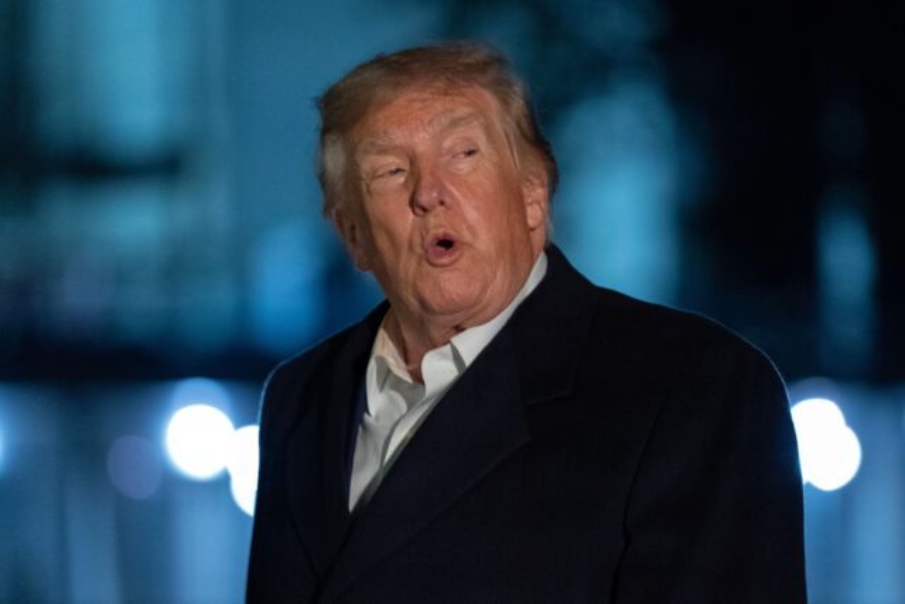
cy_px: 302
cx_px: 452
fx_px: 5029
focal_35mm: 200
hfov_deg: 10.3
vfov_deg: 6.9
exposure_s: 1/200
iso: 12800
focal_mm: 200
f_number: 3.2
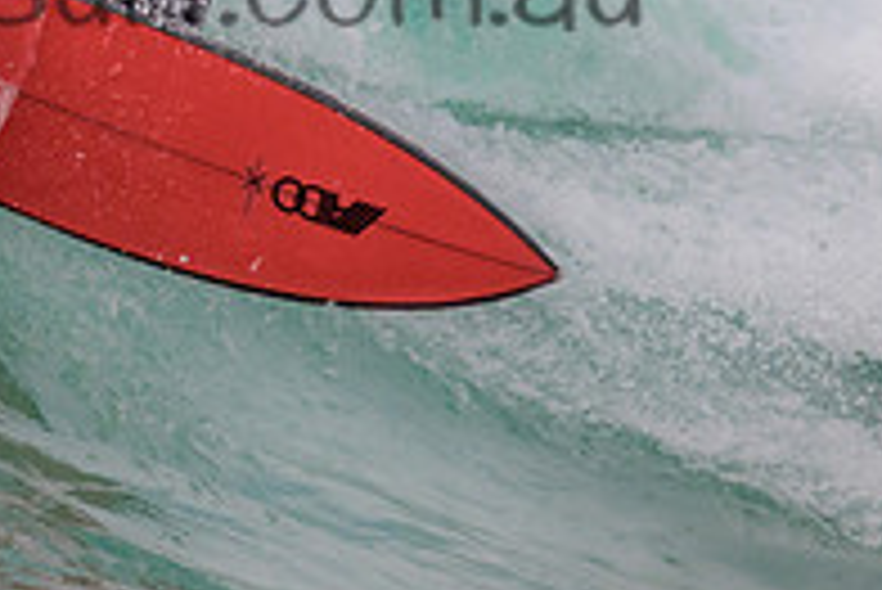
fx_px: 58131
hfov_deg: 0.9
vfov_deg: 0.6
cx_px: 166
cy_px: -79
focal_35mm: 2371
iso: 2000
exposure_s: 1/2000
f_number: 11
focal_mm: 800
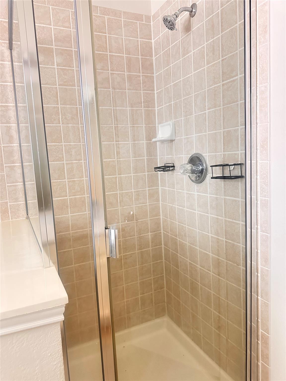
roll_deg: +1.4
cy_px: 190
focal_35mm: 24
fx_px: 264
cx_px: 143
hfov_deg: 56.8
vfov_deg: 71.6
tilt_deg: -5.6
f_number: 1.78
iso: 800
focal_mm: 6.86
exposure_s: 1/40
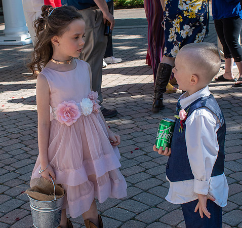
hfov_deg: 26.6
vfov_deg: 25.1
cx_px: 112
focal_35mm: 67
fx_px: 512
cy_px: 100
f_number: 8
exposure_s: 1/250
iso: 200
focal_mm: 32
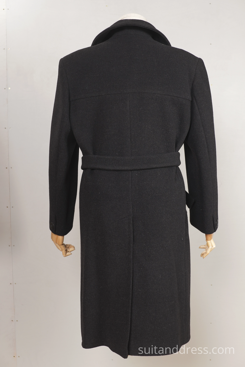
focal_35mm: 48
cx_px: 122
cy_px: 184
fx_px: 490
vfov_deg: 41.1
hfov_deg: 28.1
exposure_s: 1/10
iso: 200
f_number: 5
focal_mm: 32
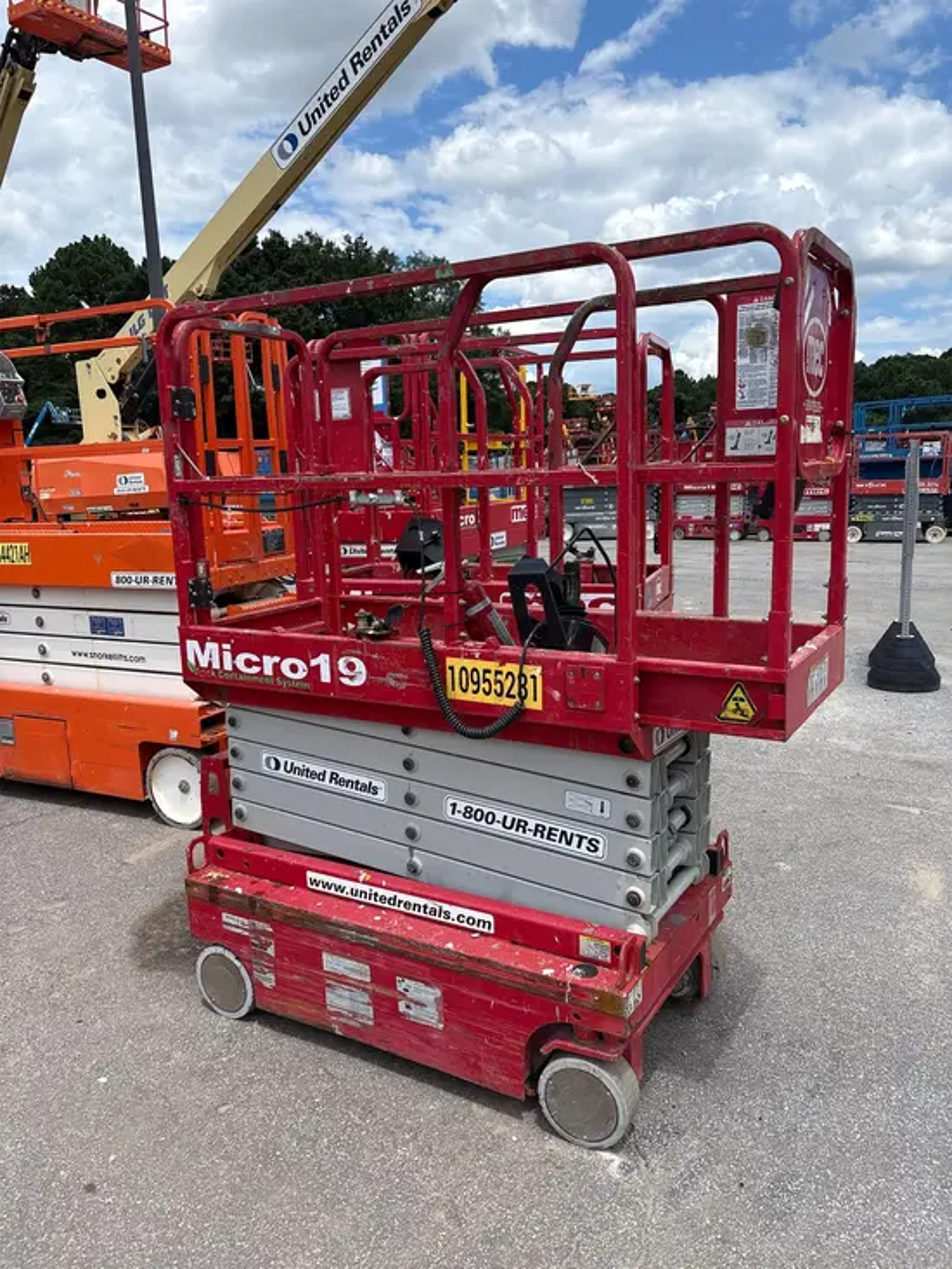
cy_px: 634
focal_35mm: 26
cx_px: 476
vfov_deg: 67.3
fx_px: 953
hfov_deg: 53.1
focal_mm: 5.96
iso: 50
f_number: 1.6
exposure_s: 1/3279
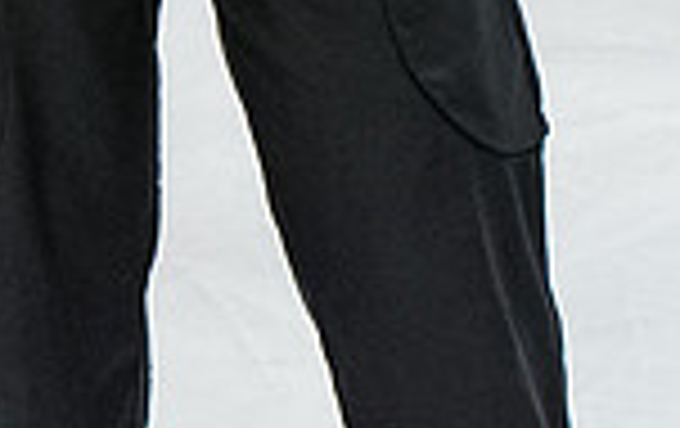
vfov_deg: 2.3
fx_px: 10694
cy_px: -731
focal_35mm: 576
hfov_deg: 3.6
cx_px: 77
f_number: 3.5
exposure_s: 1/800
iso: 2500
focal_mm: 70
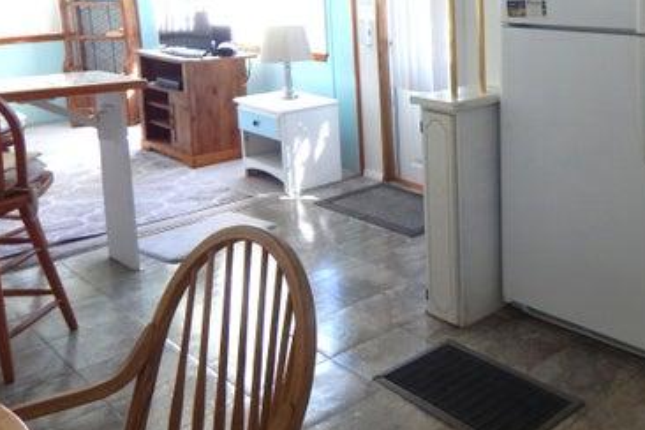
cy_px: 70
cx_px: 557
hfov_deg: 44.9
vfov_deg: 32.3
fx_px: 717
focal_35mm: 40
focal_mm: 4
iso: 125
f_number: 3
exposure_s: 1/40
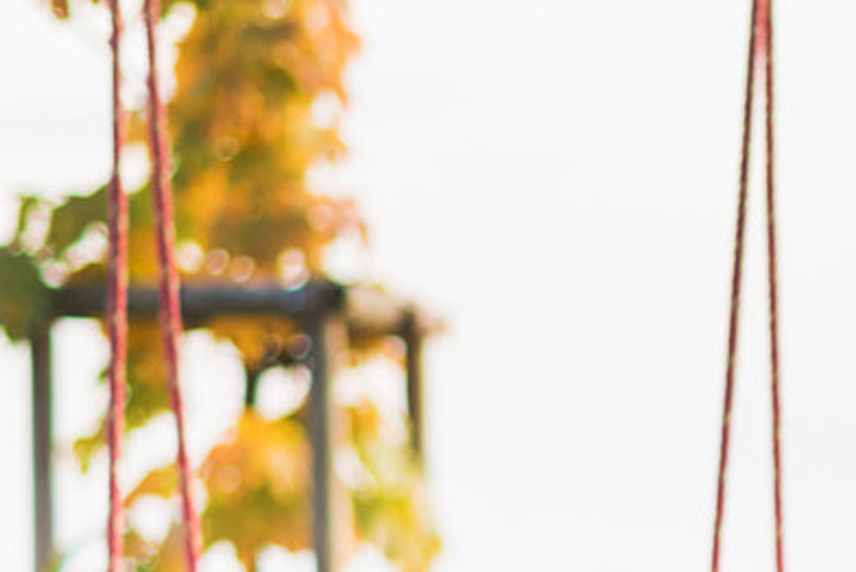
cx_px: 1695
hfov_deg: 9.4
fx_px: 4854
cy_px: 1143
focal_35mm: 204
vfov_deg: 6.5
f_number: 2
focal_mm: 50
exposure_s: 1/200
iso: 100
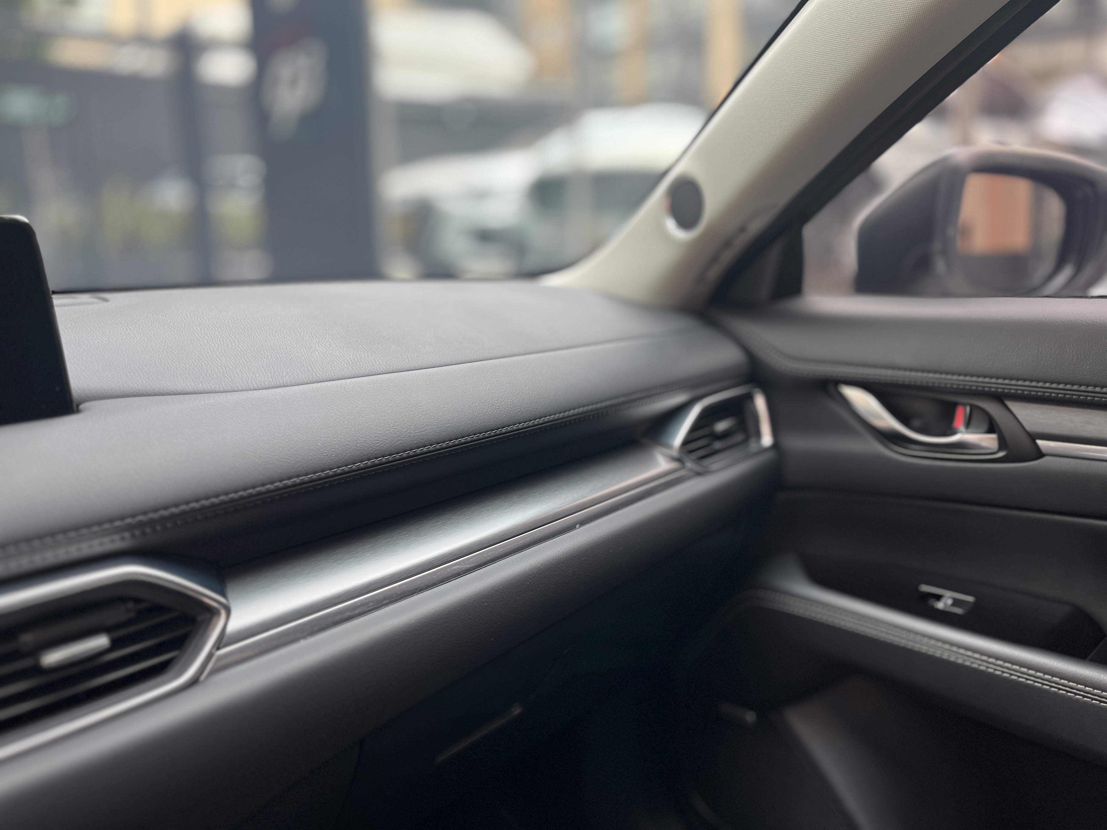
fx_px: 831
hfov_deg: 67.3
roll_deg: +0.2
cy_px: 415
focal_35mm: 26
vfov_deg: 53.1
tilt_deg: -12.2
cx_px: 554
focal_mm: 5.1
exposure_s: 1/122
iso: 64
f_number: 1.6
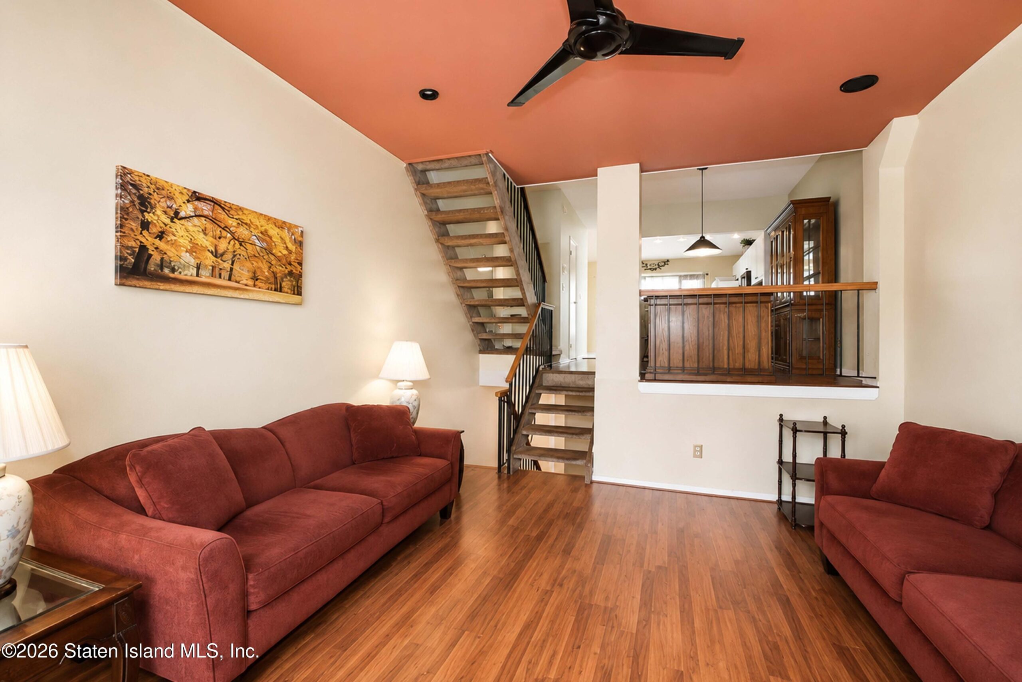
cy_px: 341
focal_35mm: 15
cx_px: 511
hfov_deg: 100.4
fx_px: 426
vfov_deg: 77.3
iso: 2000
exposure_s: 1/60
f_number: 7.1
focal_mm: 10
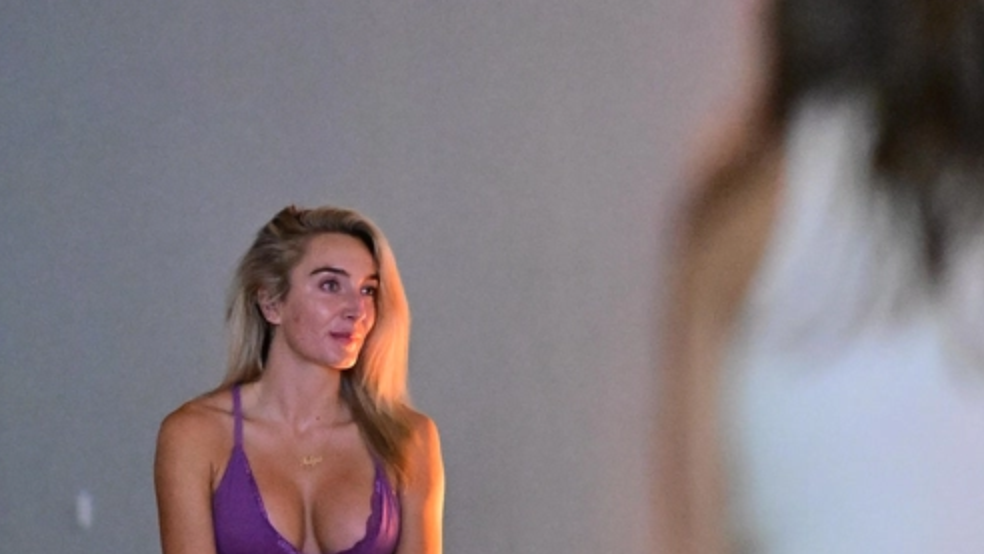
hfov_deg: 7.5
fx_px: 7464
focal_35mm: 286
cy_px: 414
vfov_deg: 4.2
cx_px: 280
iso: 6400
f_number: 1.2
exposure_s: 1/160
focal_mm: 75
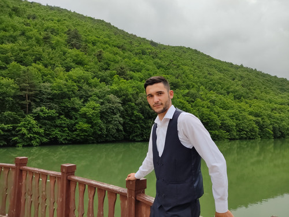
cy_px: 108
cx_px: 144
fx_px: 217
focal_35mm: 26
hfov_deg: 67.3
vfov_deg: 53.1
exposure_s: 1/1048
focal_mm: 4.74
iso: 100
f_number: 1.79
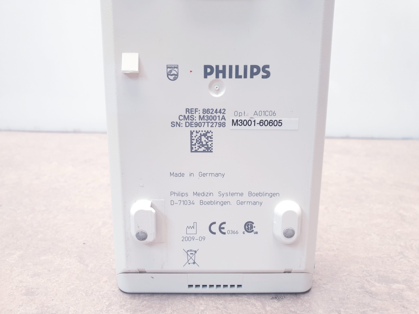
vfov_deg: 53.1
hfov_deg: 67.3
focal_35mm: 26
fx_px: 315
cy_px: 157
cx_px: 210
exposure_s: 1/50
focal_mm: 4.3
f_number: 2.4
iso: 160
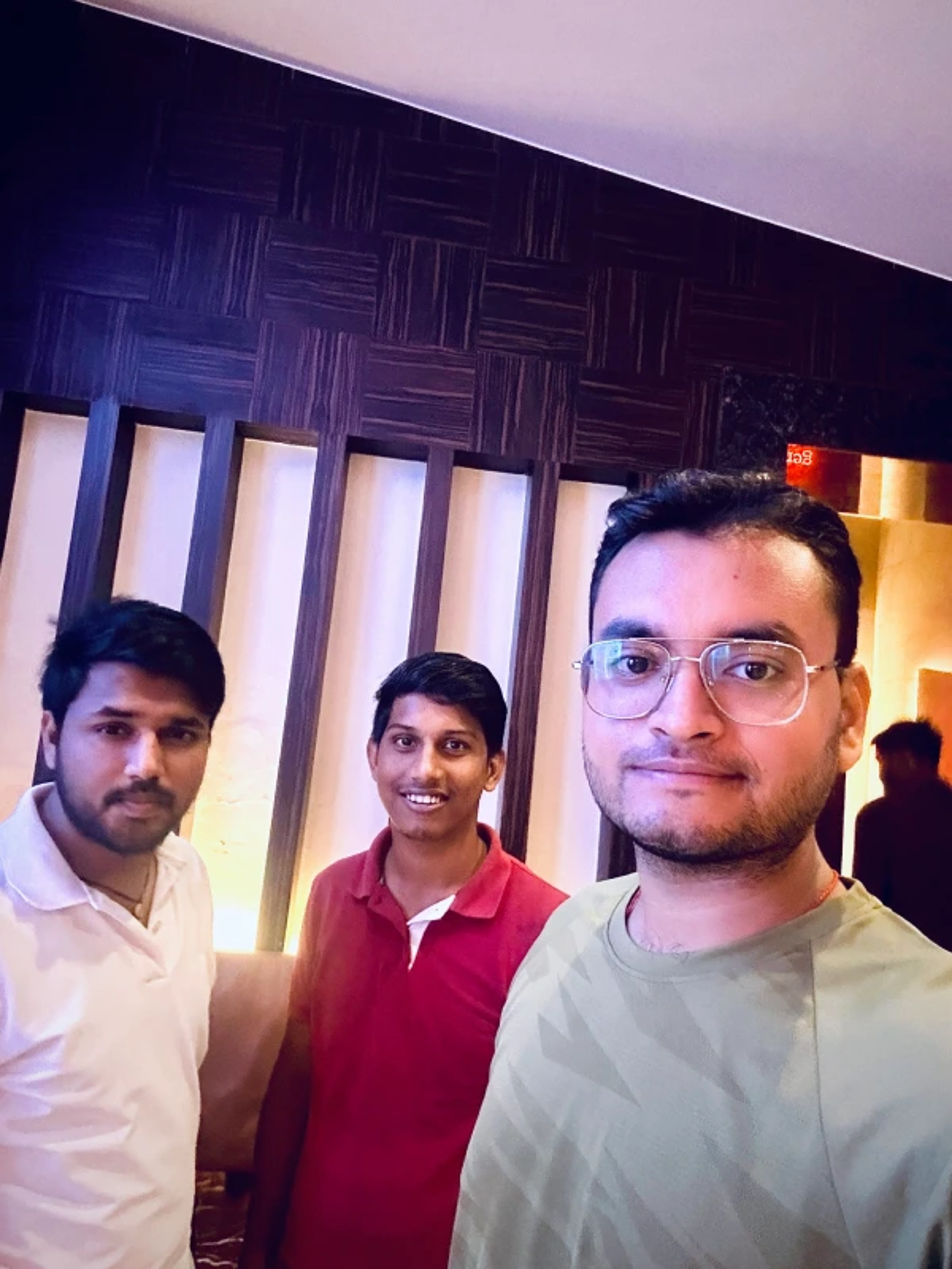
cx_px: 476
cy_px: 634
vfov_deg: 73.9
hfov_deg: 58.9
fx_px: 843
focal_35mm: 23
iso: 800
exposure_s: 1/17
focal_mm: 2.69
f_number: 1.9
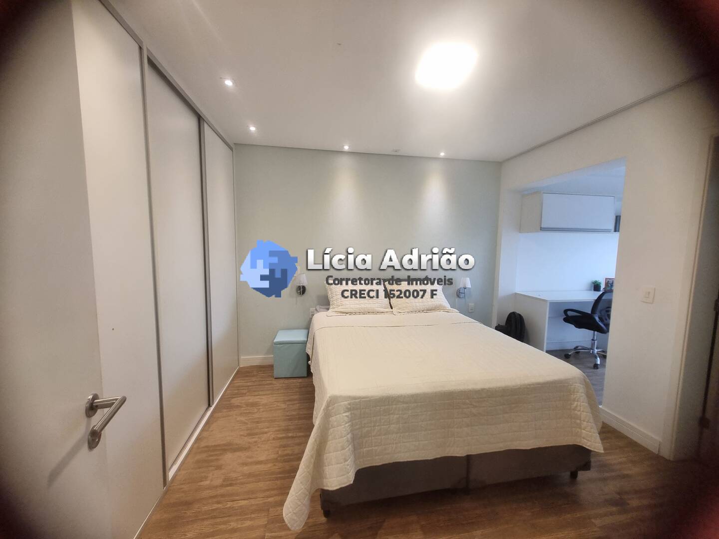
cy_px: 270
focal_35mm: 13
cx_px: 360
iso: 125
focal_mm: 1.74
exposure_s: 1/60
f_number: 2.2
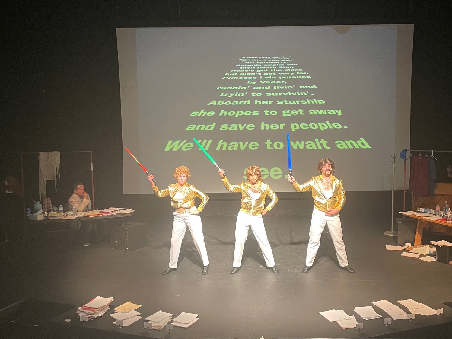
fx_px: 457
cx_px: 260
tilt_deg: -5.2
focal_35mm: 35
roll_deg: +1.1
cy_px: 175
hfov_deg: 52.4
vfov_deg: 40.7
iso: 500
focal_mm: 4.2
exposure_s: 1/36
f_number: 1.6
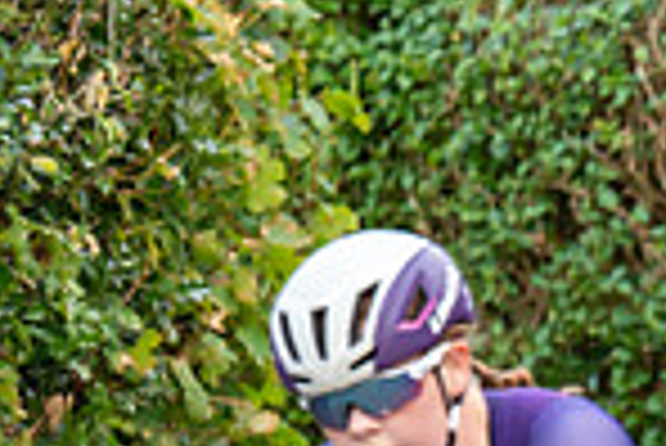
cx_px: 1708
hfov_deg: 2.3
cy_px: 522
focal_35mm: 897
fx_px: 16610
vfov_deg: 1.5
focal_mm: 165
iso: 640
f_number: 2.8
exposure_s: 1/500
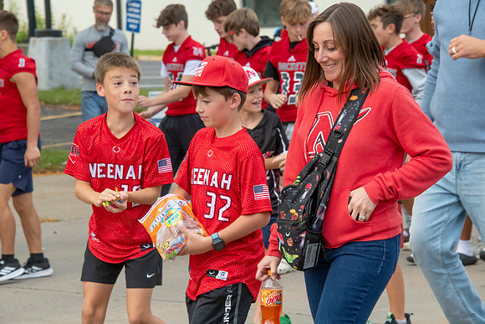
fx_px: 2291
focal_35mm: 170
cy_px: 162
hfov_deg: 12.1
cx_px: 242
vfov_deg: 8.1
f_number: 11
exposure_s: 1/250
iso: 3200
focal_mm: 170
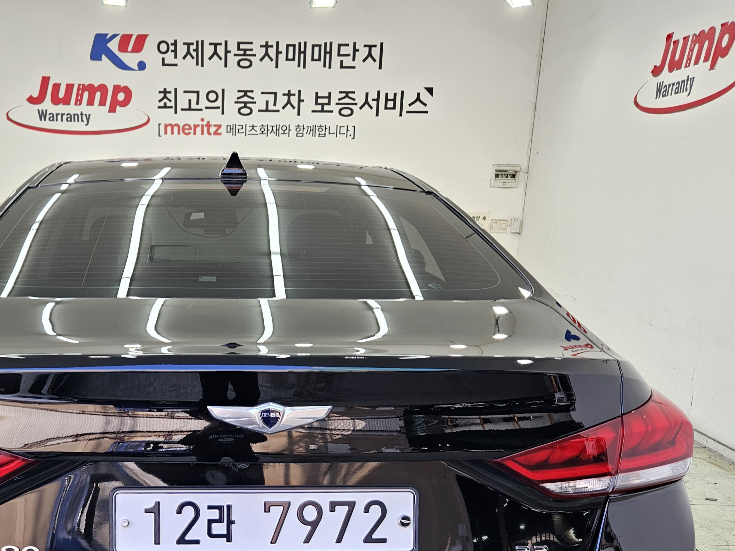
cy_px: 433
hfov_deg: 46.0
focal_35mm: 40
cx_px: 237
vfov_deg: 34.9
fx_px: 849
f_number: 1.8
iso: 40
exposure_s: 1/120
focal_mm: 5.4
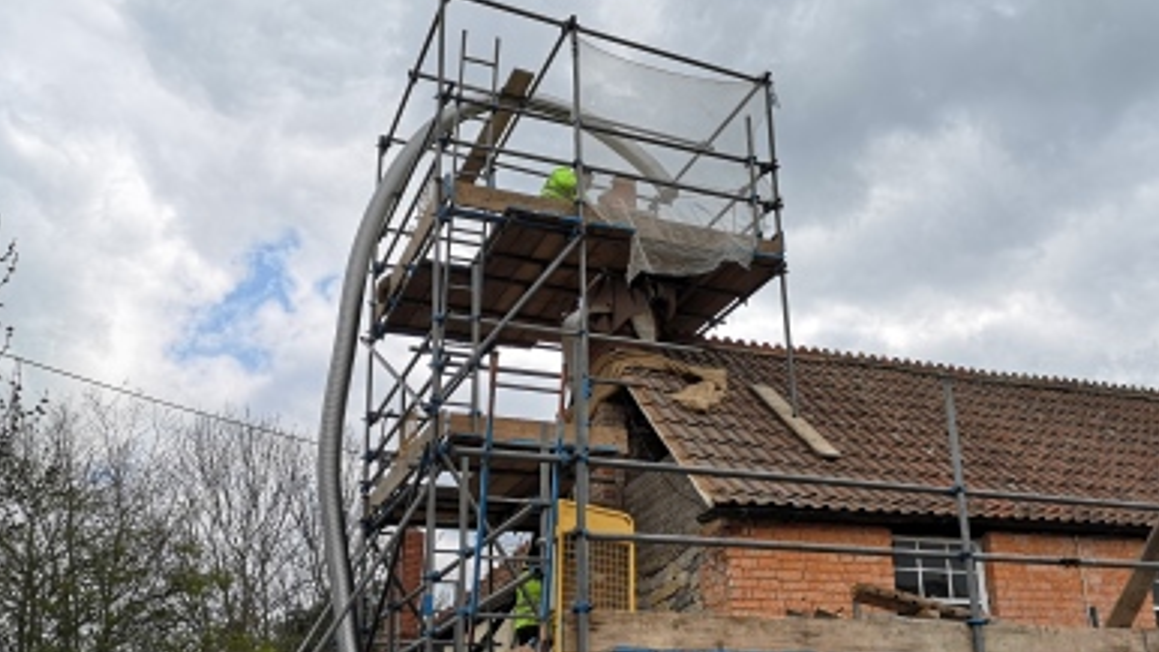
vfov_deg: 30.2
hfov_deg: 51.3
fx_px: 1198
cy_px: 433
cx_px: 691
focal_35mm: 39
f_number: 1.8
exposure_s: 1/2288
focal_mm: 3.95
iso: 50
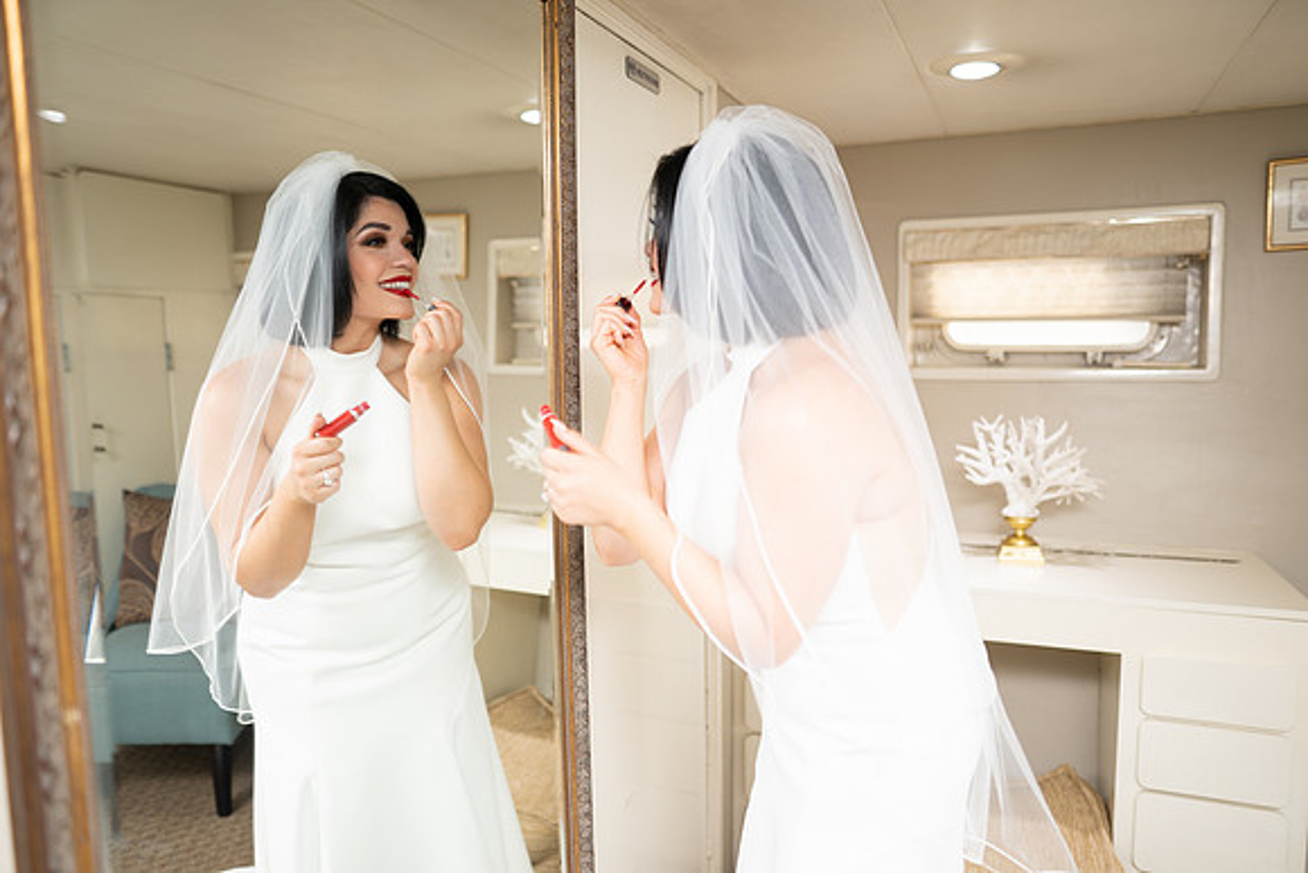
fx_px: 872
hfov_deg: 73.7
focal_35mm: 24
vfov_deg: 53.2
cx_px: 654
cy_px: 436
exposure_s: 1/400
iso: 250
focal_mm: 24
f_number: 1.4
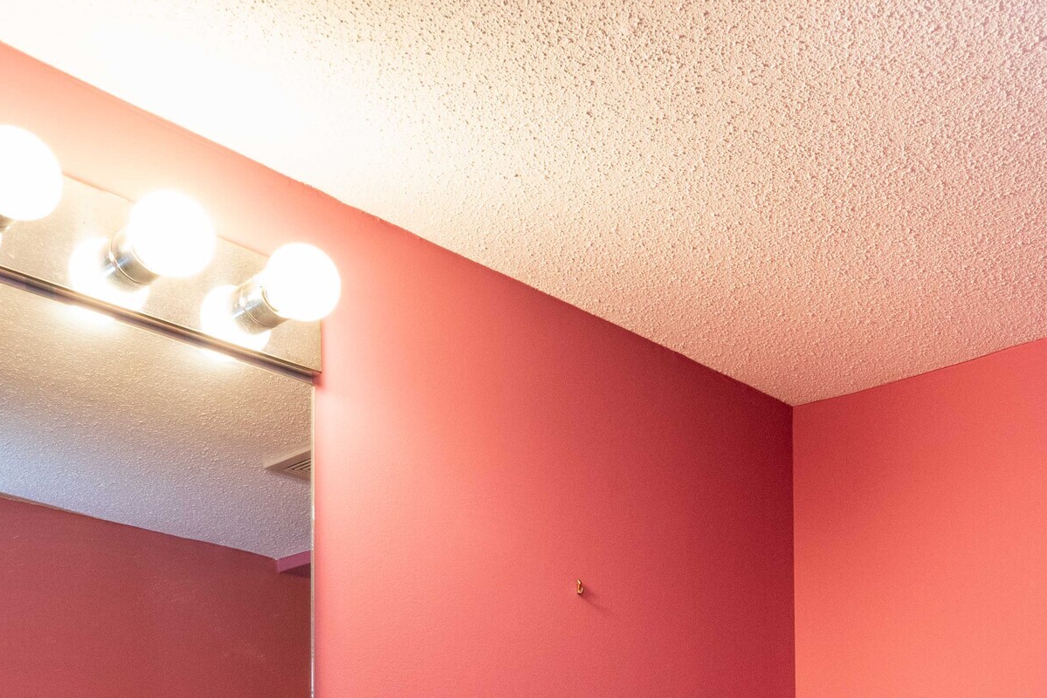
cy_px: 869
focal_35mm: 41
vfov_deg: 27.9
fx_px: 1193
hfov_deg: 46.0
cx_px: 762
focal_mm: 16
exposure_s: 1/6
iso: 800
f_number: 11
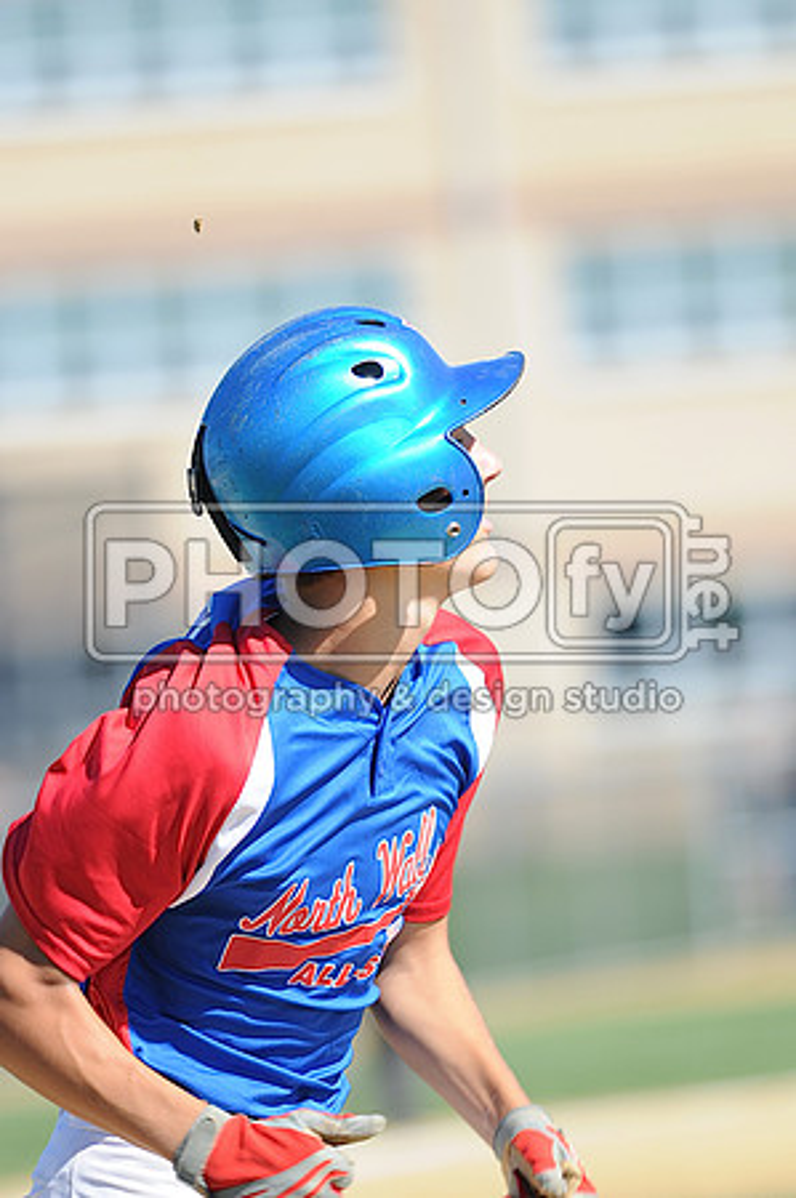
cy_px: 599
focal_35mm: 450
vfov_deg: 4.6
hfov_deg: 3.0
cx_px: 398
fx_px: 14958
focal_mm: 300
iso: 200
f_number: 4
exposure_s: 1/1000
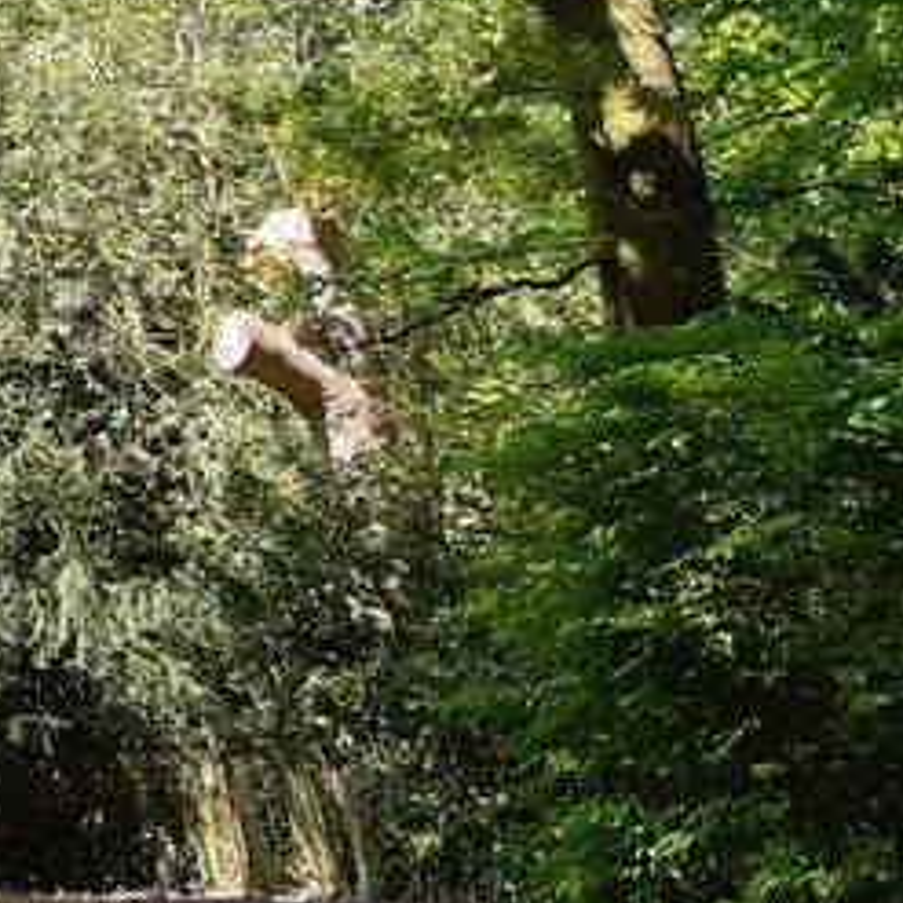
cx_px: -1316
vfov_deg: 14.1
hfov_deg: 11.7
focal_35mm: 119
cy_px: -230
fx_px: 3512
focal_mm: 3.93
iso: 40
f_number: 1.7
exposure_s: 1/473
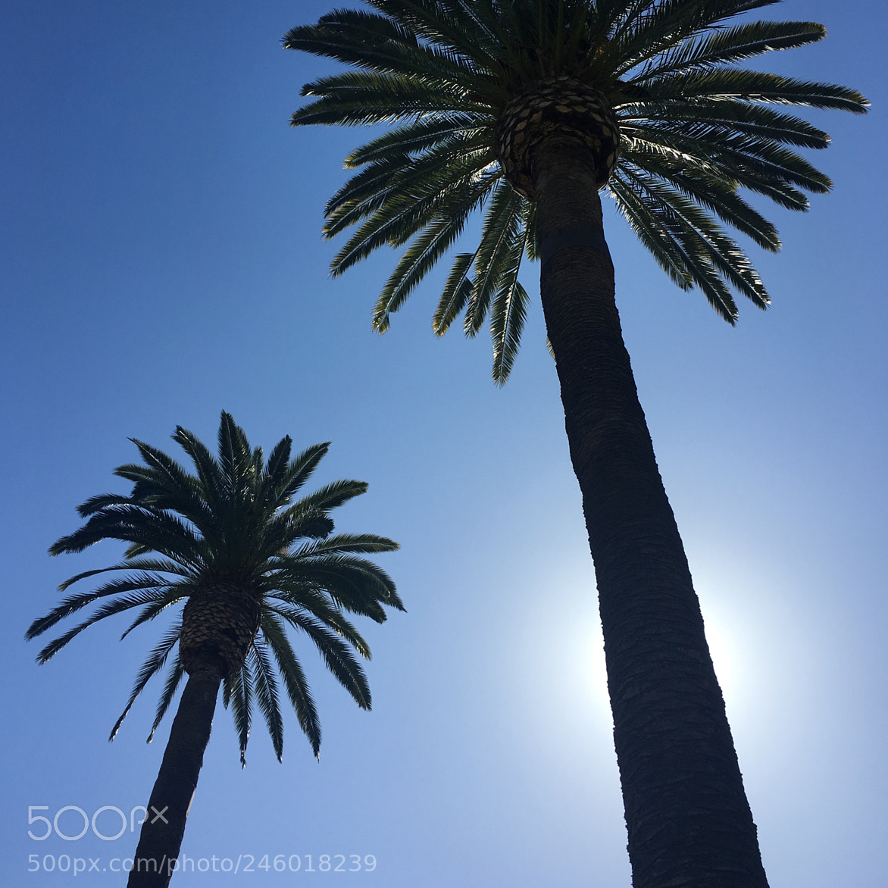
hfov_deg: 47.2
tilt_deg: +58.8
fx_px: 1016
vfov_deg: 46.7
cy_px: 317
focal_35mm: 35
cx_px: 435
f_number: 2.2
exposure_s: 1/2331
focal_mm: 4.15
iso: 25
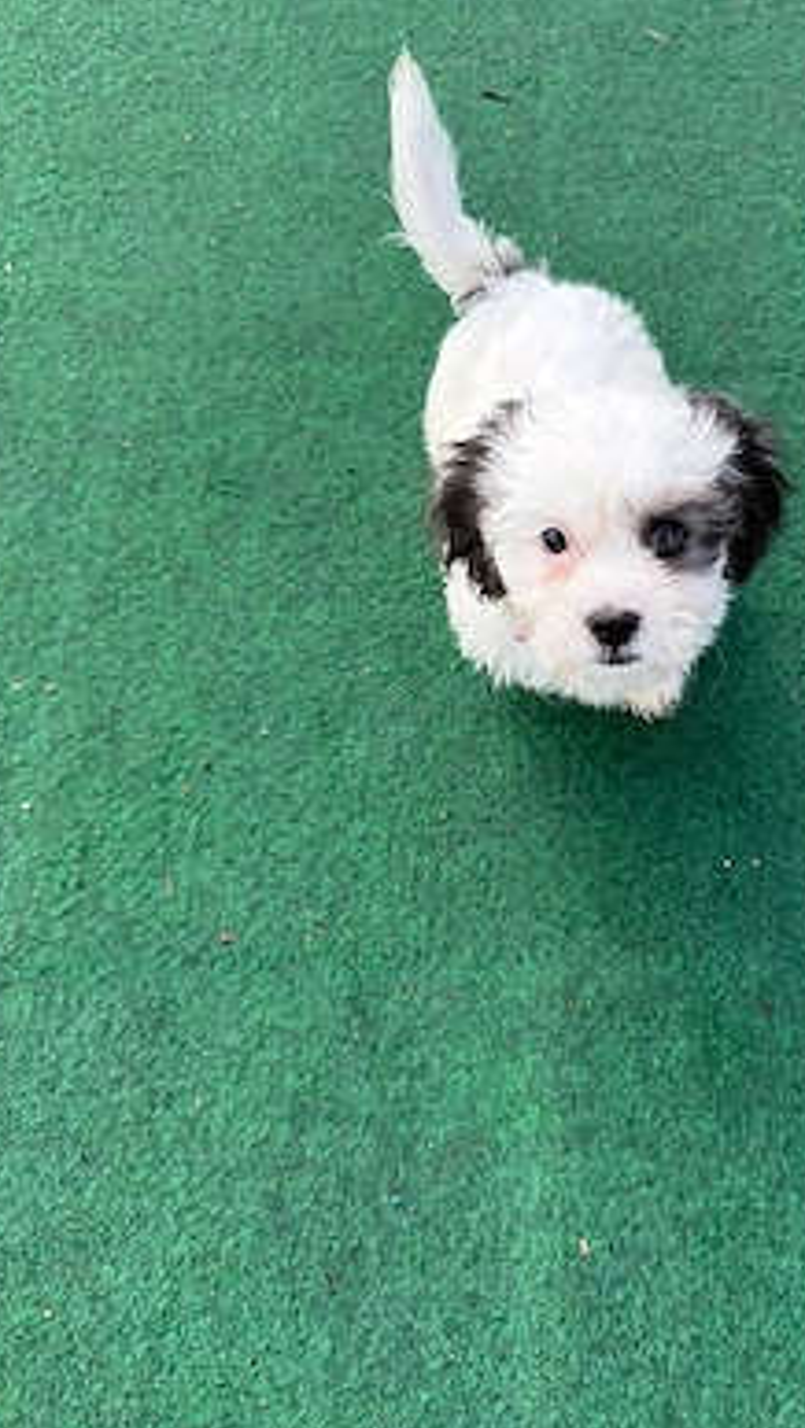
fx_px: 1023
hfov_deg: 42.6
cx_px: 499
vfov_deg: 69.8
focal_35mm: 27
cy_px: 705
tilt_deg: -69.1
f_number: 1.78
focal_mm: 6.76
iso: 400
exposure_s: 1/4975
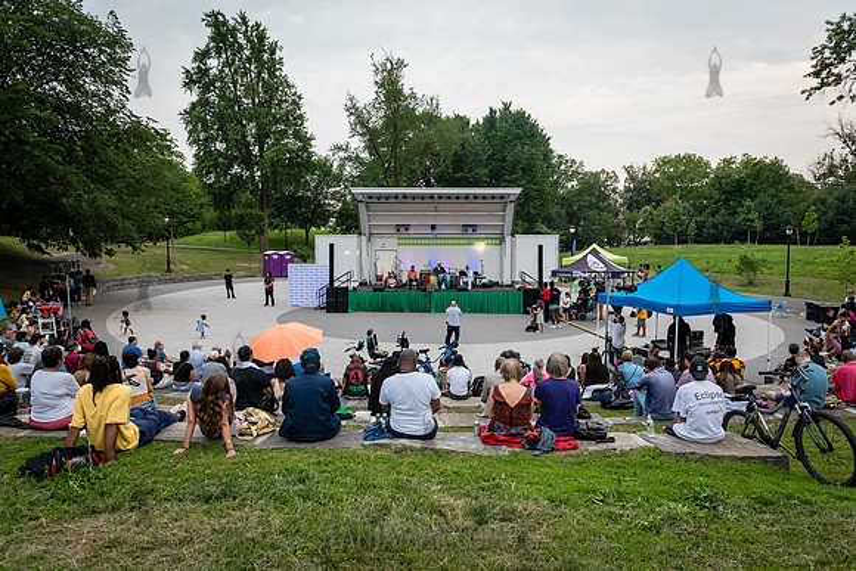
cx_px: 428
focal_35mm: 25
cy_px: 286
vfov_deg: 51.5
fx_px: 593
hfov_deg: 71.7
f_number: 4.5
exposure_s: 1/1000
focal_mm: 24
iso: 1000
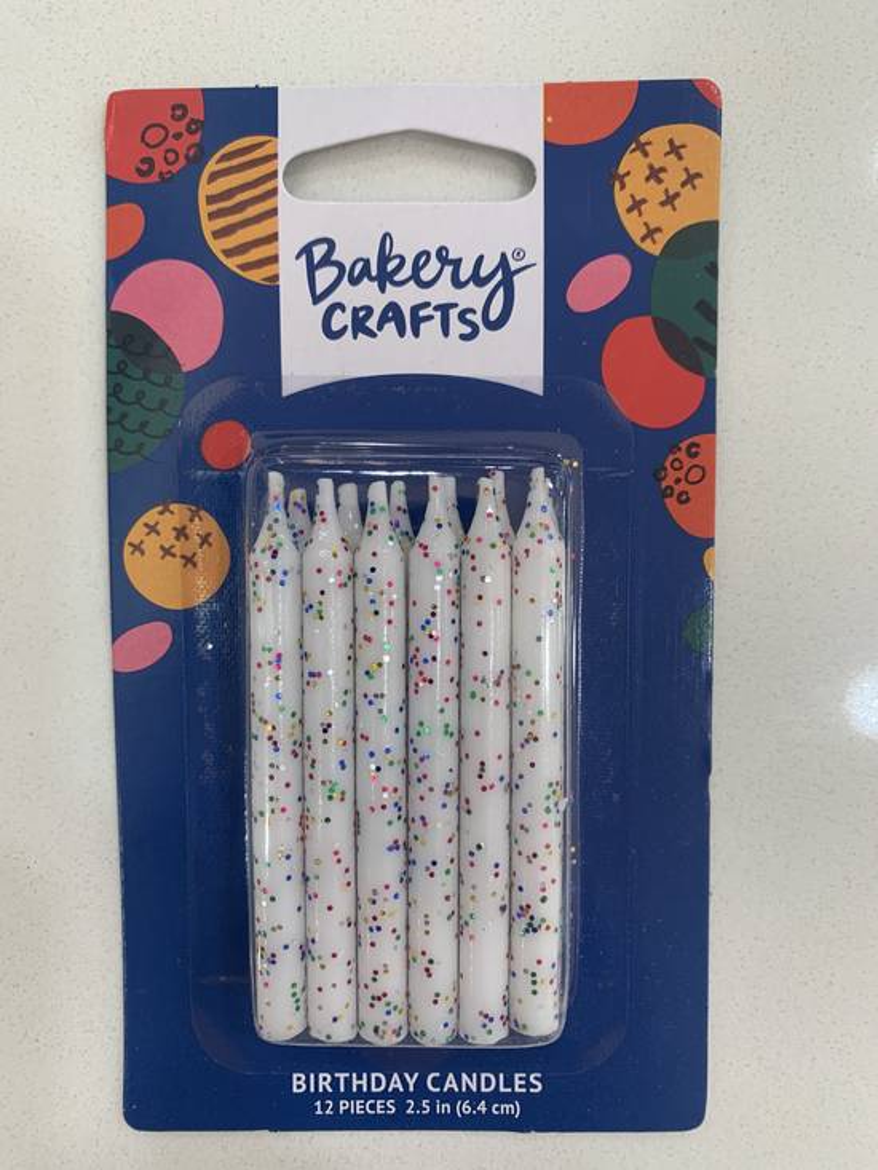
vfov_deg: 67.3
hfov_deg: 53.1
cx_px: 439
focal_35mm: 26
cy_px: 585
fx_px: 879
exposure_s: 1/60
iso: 64
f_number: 1.8
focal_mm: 4.25
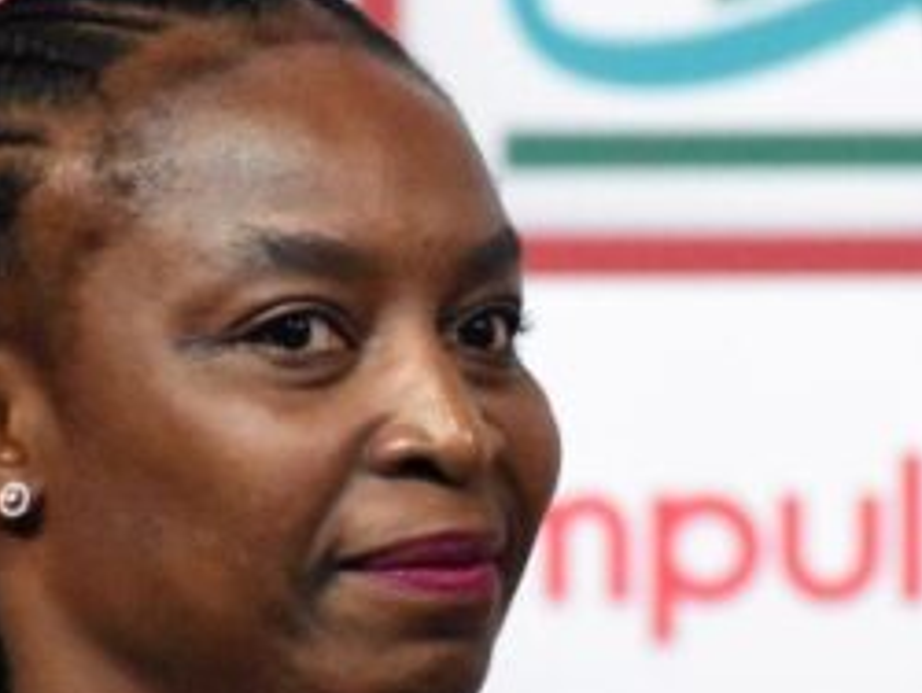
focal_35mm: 1194
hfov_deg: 1.7
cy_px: 542
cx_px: 516
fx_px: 31833
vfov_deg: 1.2
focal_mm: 270
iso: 12800
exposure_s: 1/640
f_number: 7.1
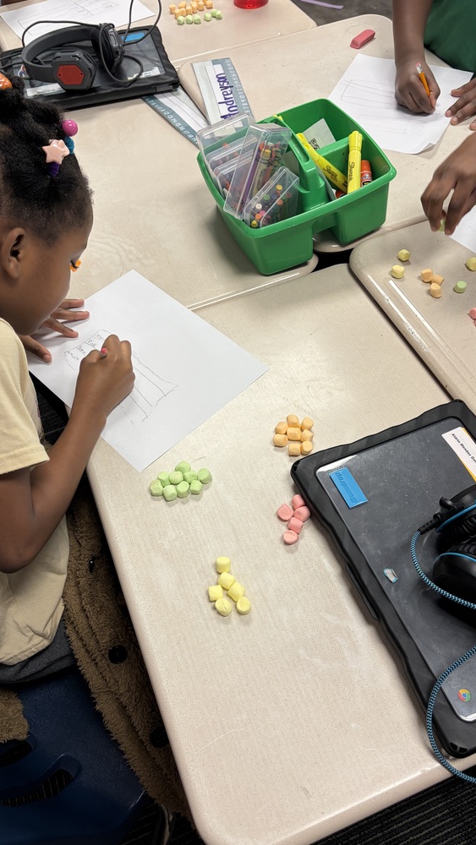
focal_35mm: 29
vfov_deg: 66.1
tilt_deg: -53.6
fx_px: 650
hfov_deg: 40.2
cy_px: 426
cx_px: 227
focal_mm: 5.96
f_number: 1.6
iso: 80
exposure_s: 1/60
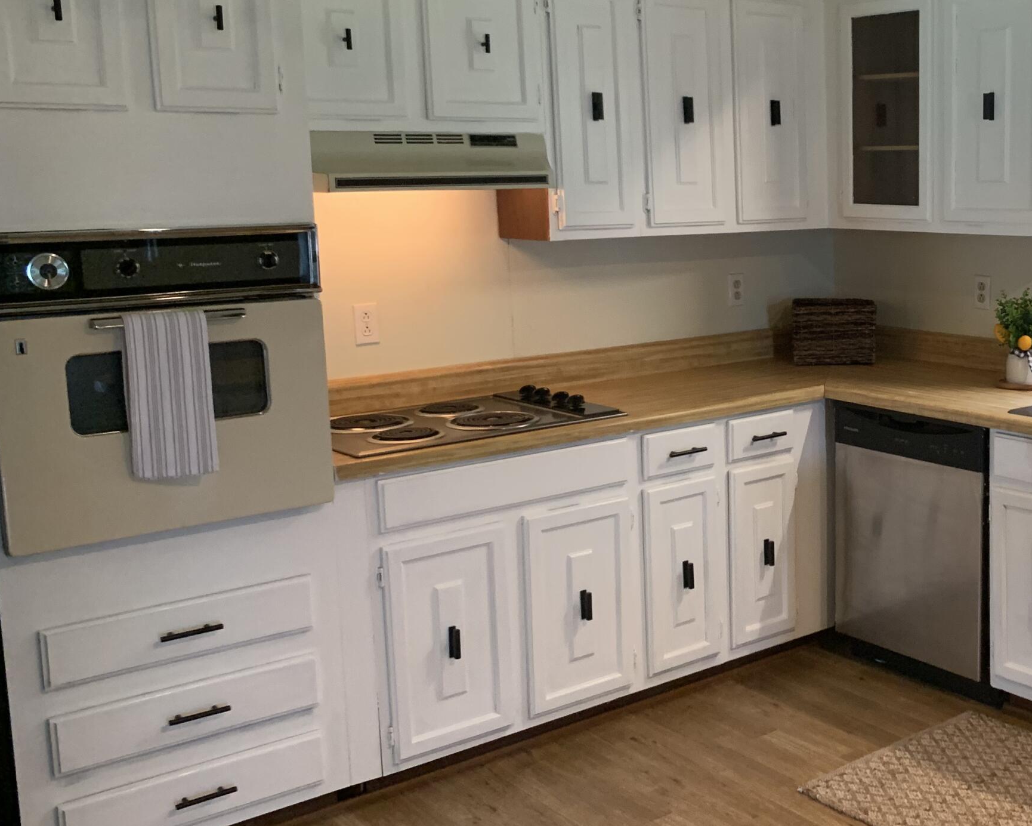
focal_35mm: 44
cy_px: 384
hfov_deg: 40.0
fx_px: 1344
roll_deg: +0.3
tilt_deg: -8.5
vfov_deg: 34.1
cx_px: 854
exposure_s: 1/60
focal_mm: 4.25
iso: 250
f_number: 1.8
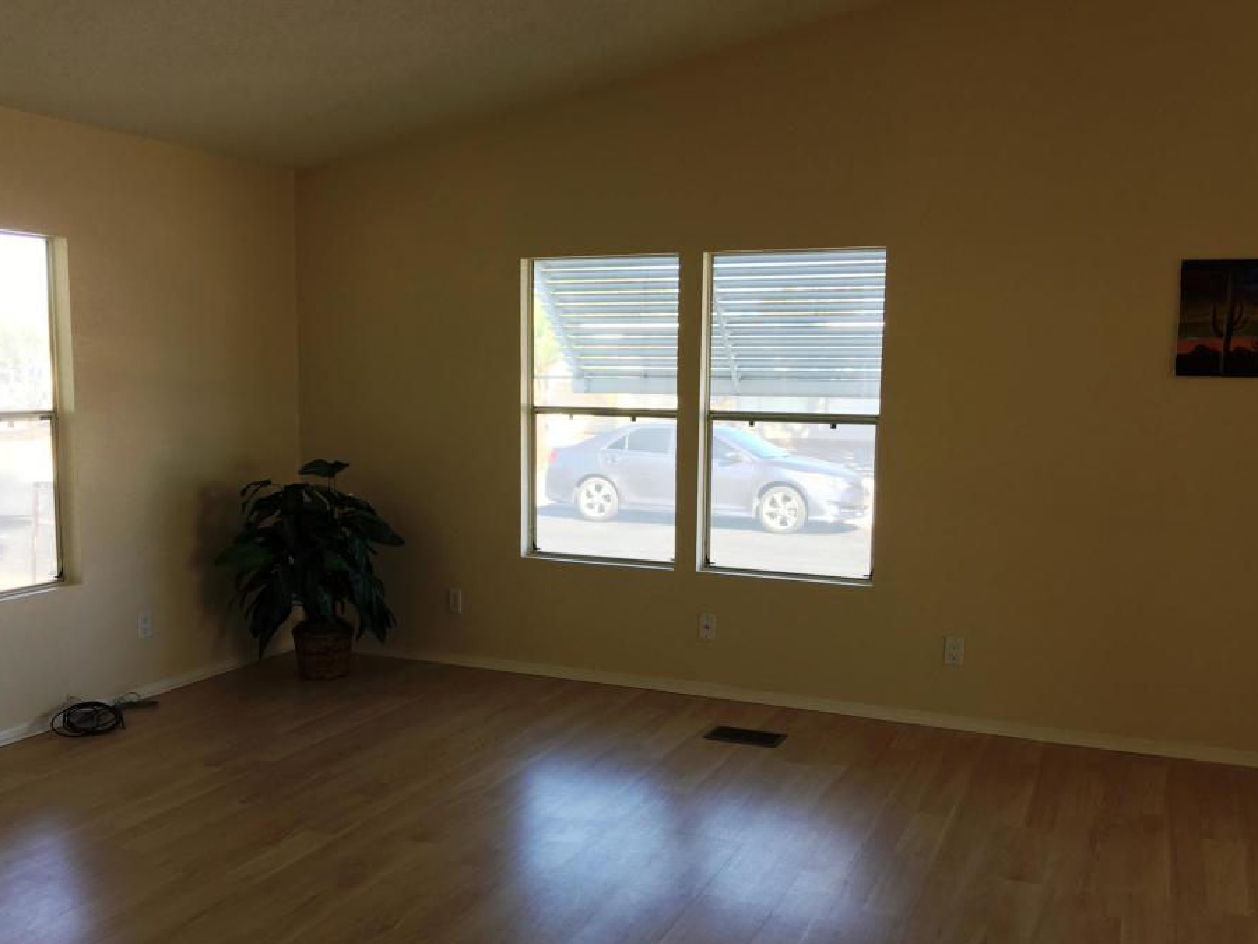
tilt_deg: -6.0
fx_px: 1199
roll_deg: -0.8
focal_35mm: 33
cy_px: 515
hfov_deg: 55.3
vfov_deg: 42.9
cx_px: 607
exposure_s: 1/60
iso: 25
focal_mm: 4.15
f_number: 2.2
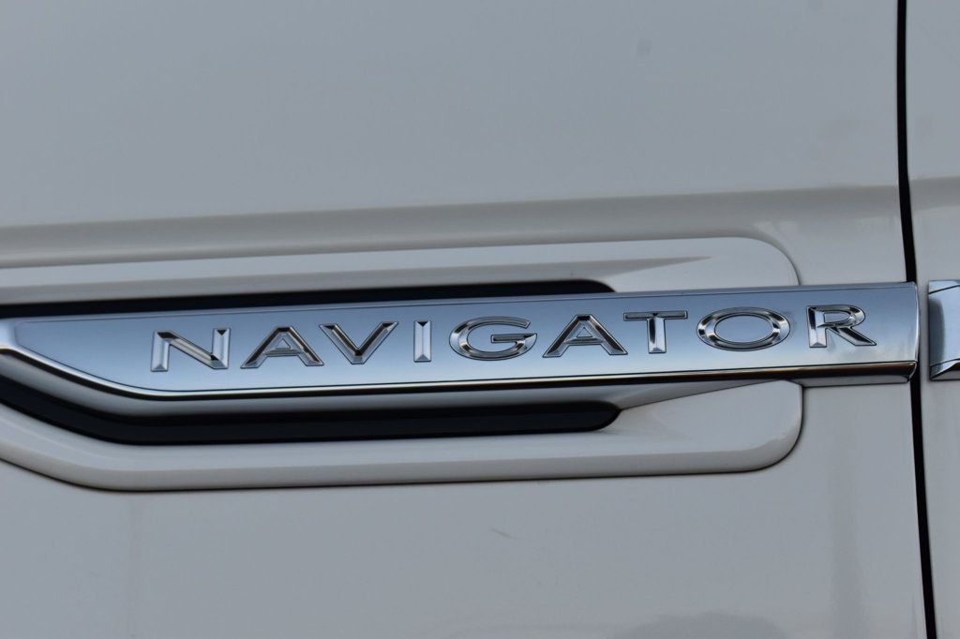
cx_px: 480
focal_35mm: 82
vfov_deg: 16.5
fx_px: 2199
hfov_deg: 24.6
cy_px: 320
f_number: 8
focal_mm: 55
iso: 400
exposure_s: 1/80
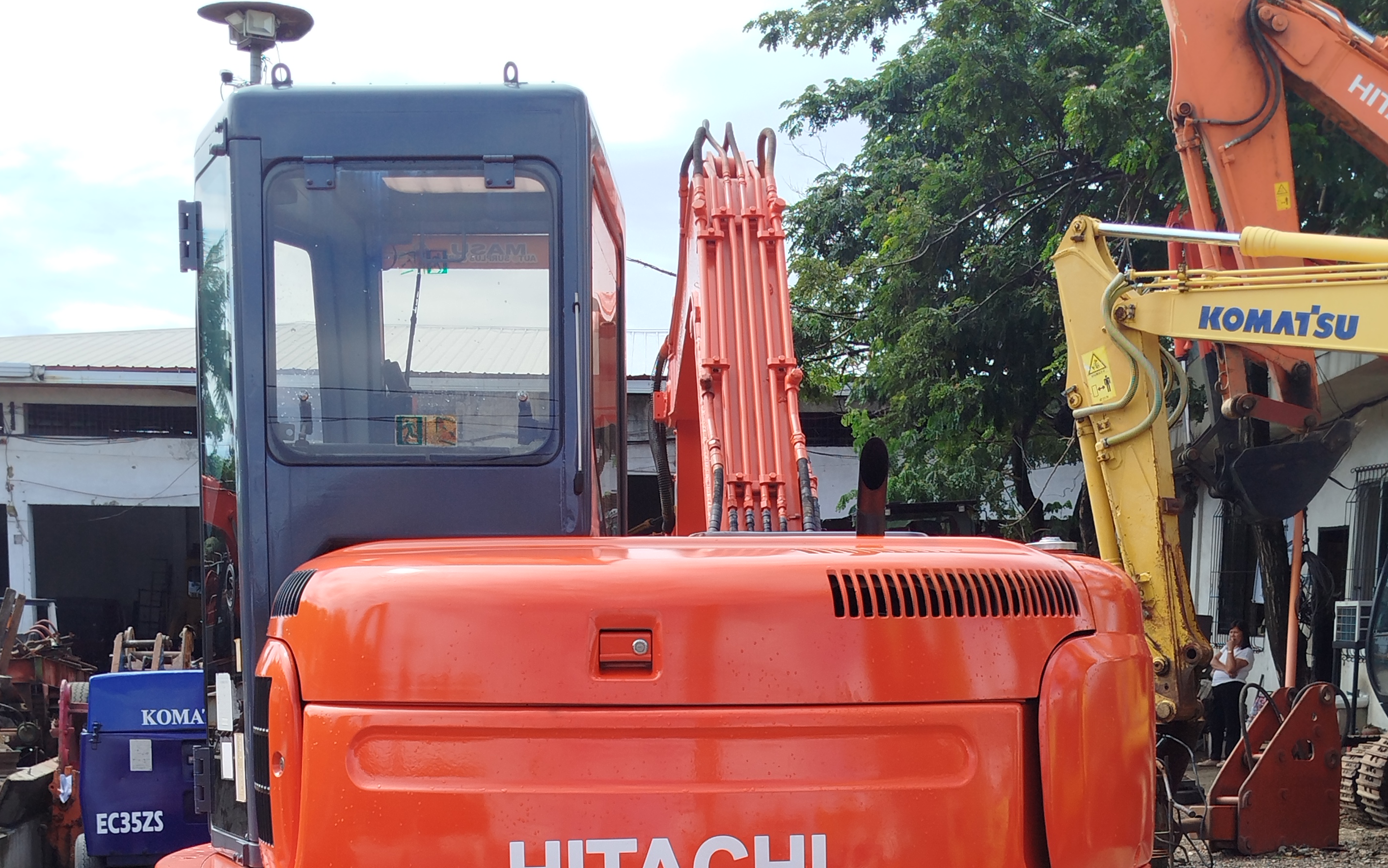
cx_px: 700
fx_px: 2156
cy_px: 890
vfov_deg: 21.8
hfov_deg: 35.7
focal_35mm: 57
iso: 50
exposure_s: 1/923
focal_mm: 5.31
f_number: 1.7
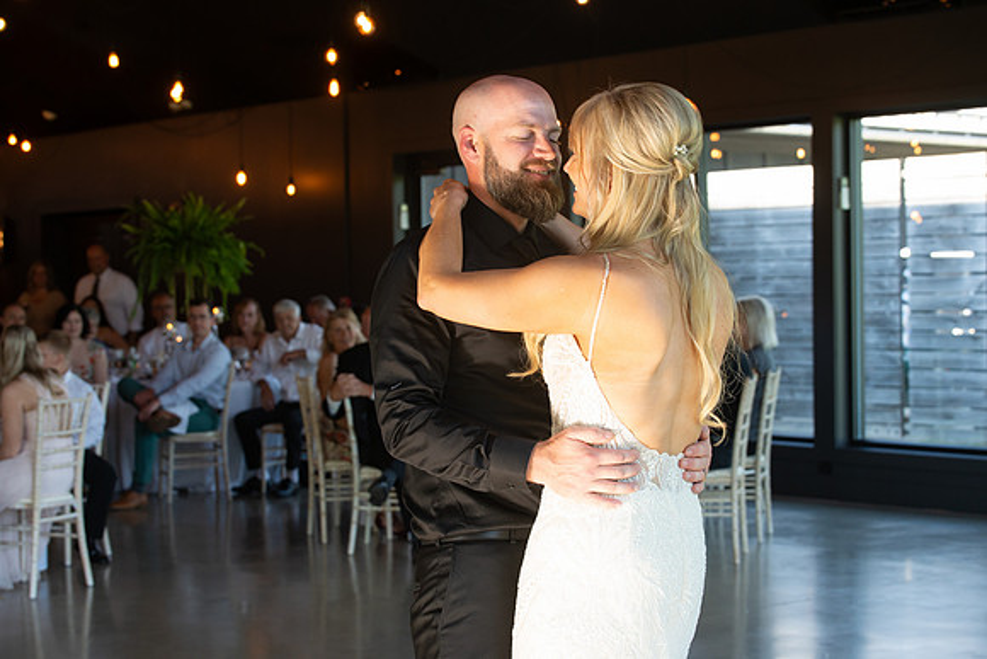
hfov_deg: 28.8
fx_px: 1920
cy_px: 330
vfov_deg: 19.5
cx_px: 494
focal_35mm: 70
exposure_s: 1/160
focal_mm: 70
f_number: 6.3
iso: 1000
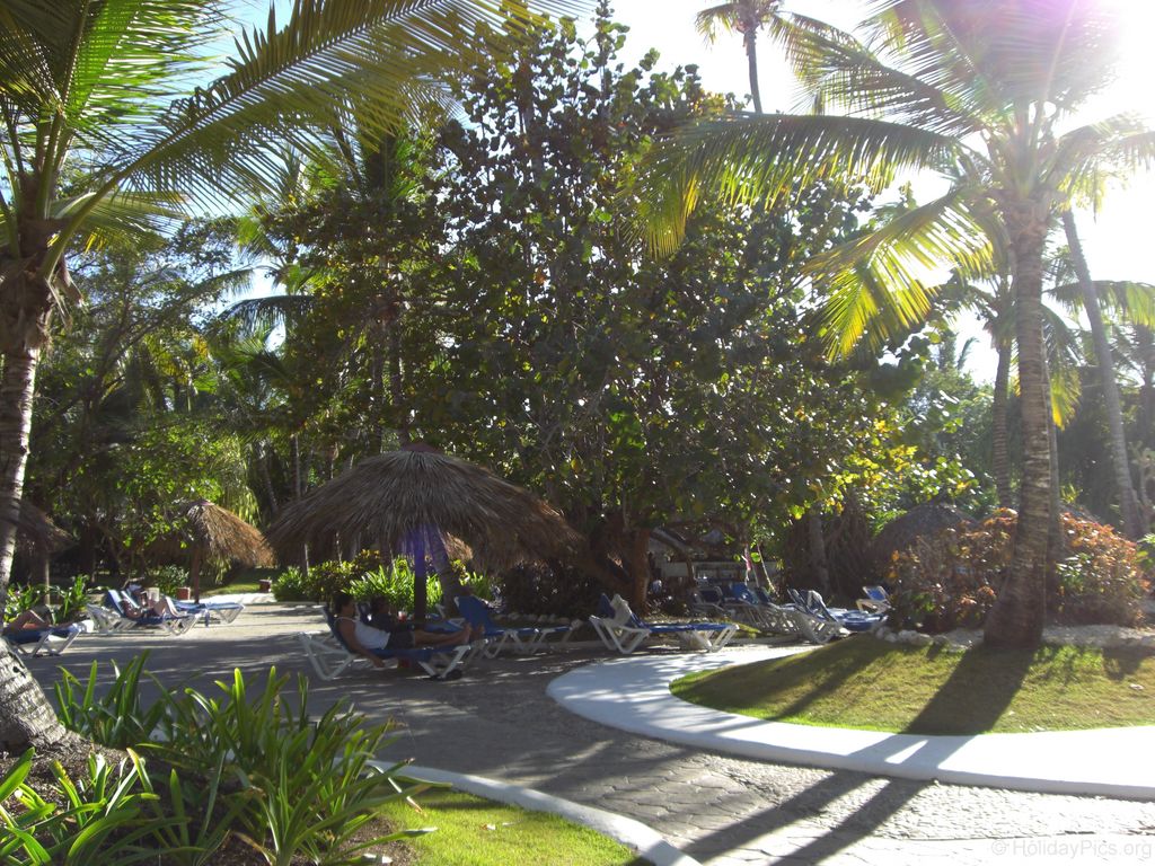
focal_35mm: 38
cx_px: 578
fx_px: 1268
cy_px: 433
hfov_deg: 49.0
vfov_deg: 37.7
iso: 64
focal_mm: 6.2
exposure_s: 1/400
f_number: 2.7
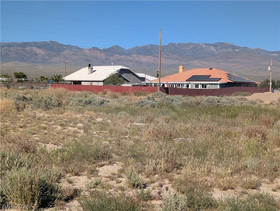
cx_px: 140
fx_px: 397
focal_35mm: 49
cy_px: 106
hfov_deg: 38.9
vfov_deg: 29.7
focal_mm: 6.9
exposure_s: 1/2160
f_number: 1.68
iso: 21
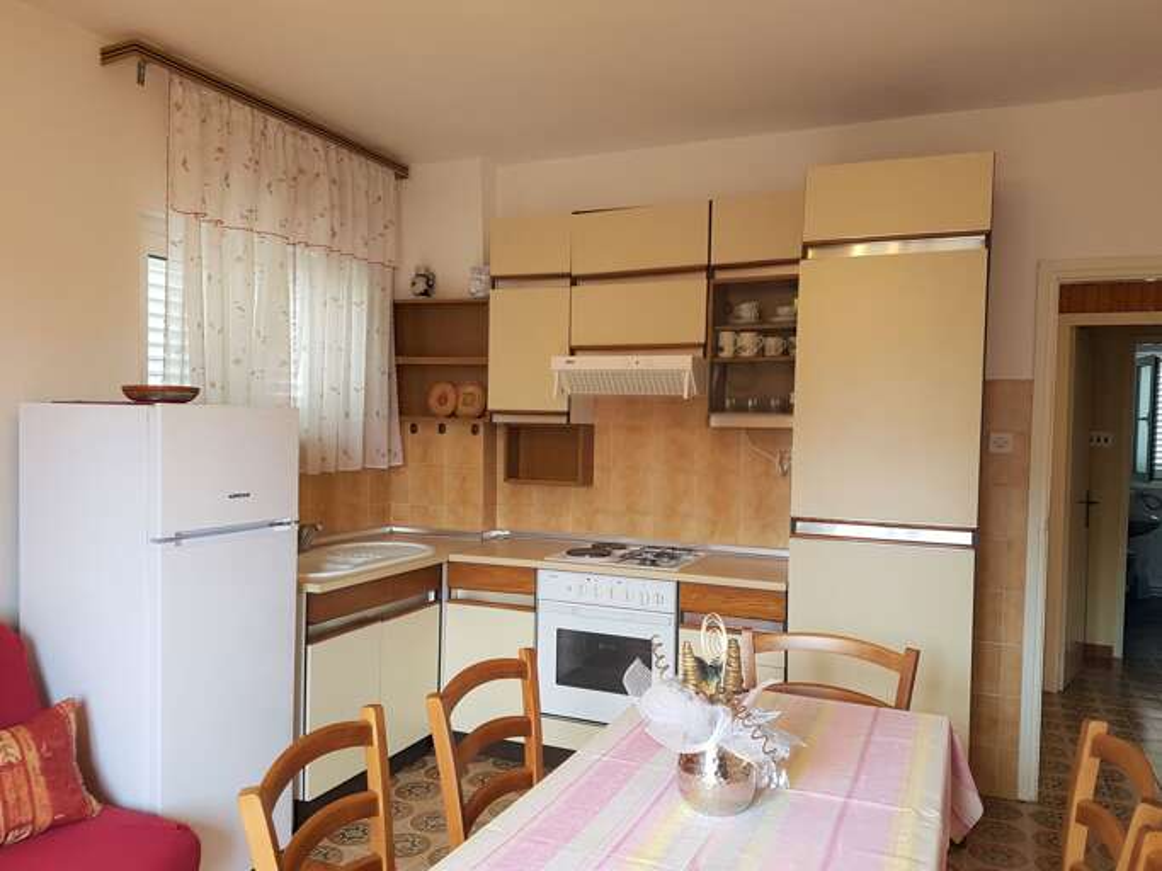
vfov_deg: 53.0
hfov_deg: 67.3
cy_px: 436
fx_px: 873
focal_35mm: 26
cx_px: 581
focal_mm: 4.2
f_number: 1.7
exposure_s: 1/50
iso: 64
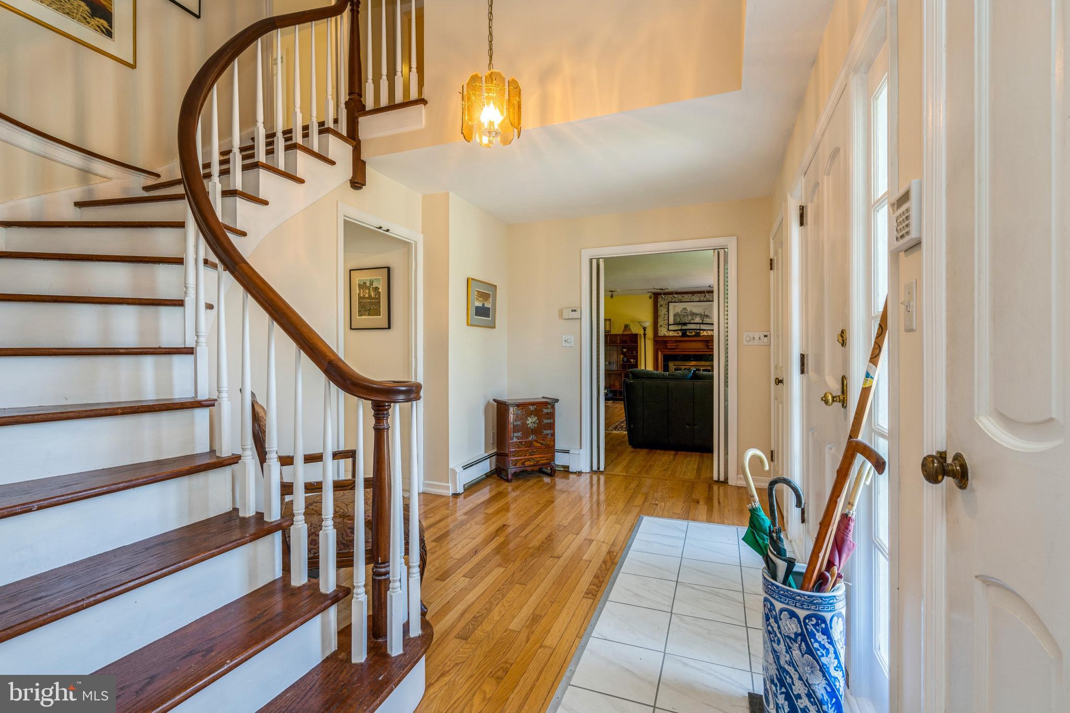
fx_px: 475
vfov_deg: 73.7
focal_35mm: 16
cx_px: 535
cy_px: 356
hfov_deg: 96.7
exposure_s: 1/3
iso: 200
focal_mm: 16
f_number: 9
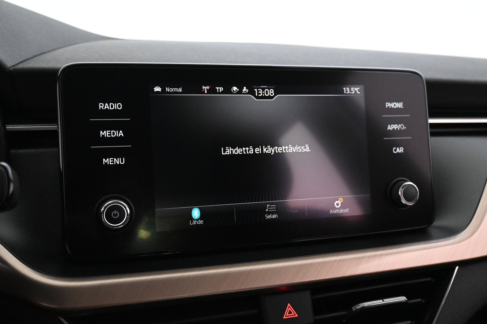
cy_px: 162
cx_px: 244
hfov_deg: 55.1
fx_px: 467
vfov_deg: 38.4
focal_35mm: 34
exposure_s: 1/40
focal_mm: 23
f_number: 4.2
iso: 5000
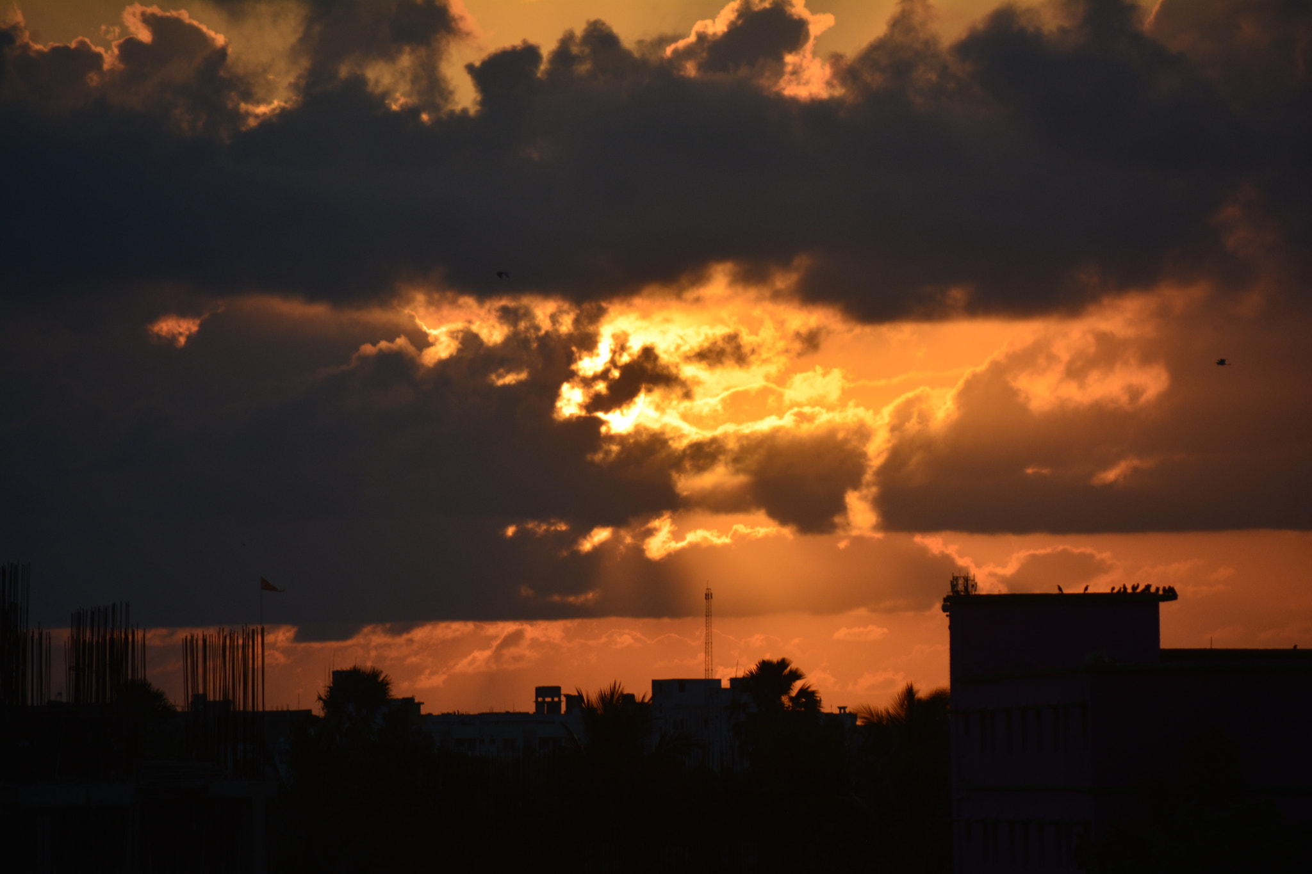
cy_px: 437
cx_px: 656
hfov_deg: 6.9
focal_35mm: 300
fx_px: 10932
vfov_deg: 4.6
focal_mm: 200
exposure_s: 1/1000
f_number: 8
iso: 200
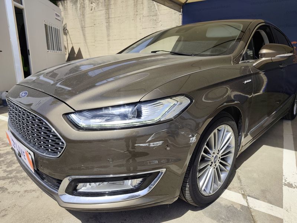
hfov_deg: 73.9
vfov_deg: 58.9
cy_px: 112
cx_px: 148
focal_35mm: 23
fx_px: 197
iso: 50
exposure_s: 1/1012
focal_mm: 6.19
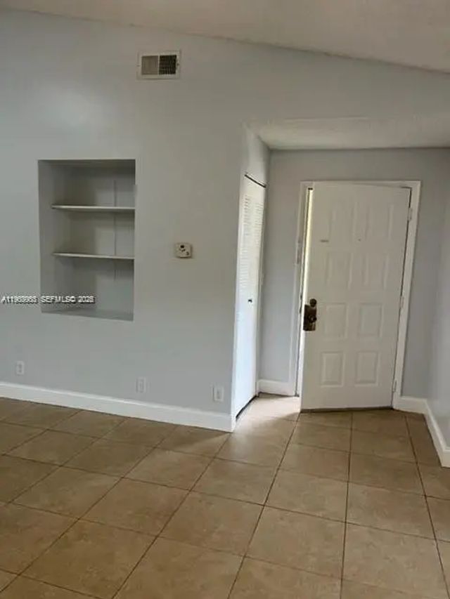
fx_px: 451
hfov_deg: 53.1
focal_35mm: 26
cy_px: 300
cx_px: 225
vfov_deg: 67.3
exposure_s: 1/60
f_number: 1.6
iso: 80
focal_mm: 5.1
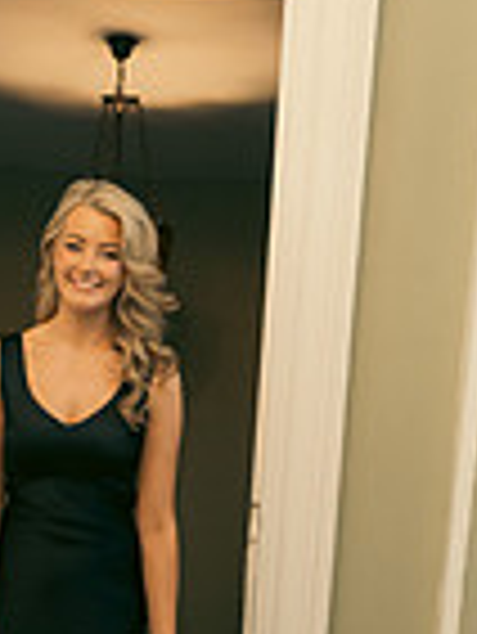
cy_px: 767
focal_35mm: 95
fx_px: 1743
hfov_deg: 15.4
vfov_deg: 19.4
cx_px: 63
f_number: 3.5
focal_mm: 24
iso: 1250
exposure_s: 1/160
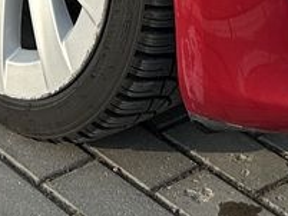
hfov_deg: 13.8
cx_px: 202
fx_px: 1190
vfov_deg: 9.0
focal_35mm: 143
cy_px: -368
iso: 80
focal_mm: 6.86
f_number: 1.78
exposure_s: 1/1357
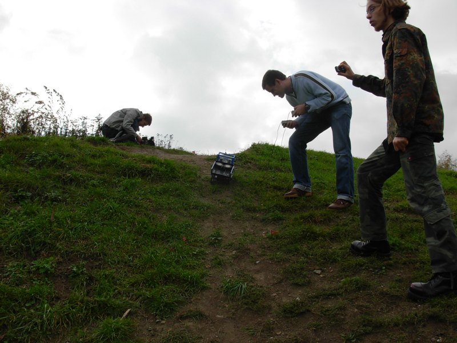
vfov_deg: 37.7
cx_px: 228
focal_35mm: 38
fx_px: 502
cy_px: 172
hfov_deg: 49.0
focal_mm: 6.3
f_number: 4.9
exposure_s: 1/497
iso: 79
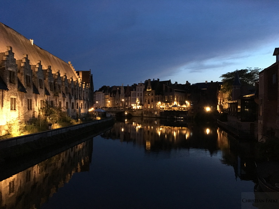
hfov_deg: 61.7
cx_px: 140
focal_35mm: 29
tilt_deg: +1.0
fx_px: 234
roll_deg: -0.1
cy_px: 104
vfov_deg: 48.2
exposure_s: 1/17
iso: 500
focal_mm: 4.15
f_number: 2.2
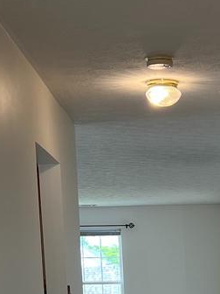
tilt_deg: -7.8
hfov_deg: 12.2
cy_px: 428
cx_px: 242
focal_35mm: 119
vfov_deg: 15.4
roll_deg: +1.8
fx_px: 1008
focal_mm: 5.7
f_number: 1.5
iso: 64
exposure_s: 1/125
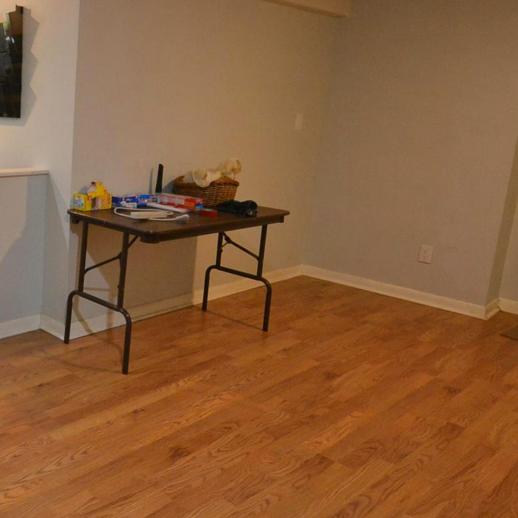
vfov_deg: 50.6
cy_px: 193
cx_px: 33
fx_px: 542
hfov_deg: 45.3
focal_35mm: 32
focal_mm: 10
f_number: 3.5
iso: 1400
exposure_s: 1/60
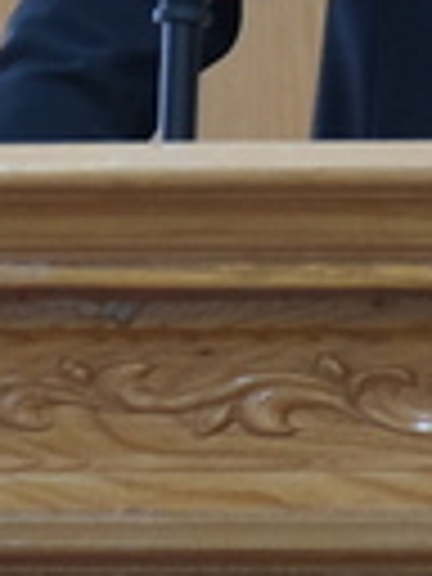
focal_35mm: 498
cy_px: -556
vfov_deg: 3.9
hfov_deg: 3.0
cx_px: 423
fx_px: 8287
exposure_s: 1/125
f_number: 4
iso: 1250
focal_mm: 55
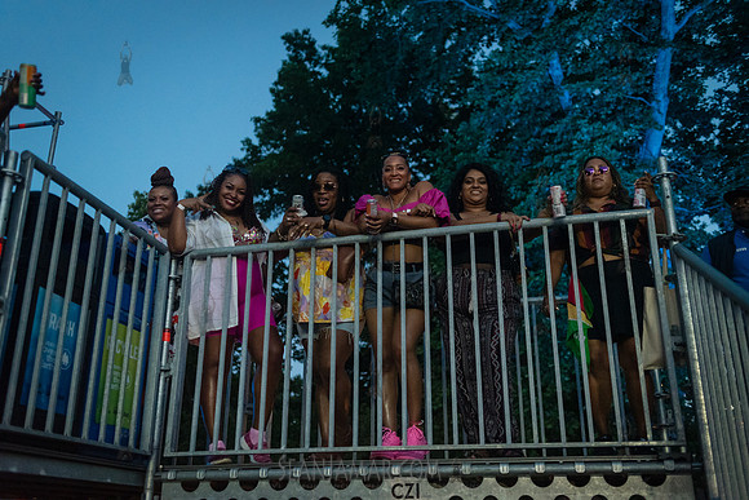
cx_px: 374
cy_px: 250
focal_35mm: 35
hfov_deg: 54.4
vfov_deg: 37.9
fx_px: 728
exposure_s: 1/160
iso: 8000
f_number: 2.5
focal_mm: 35
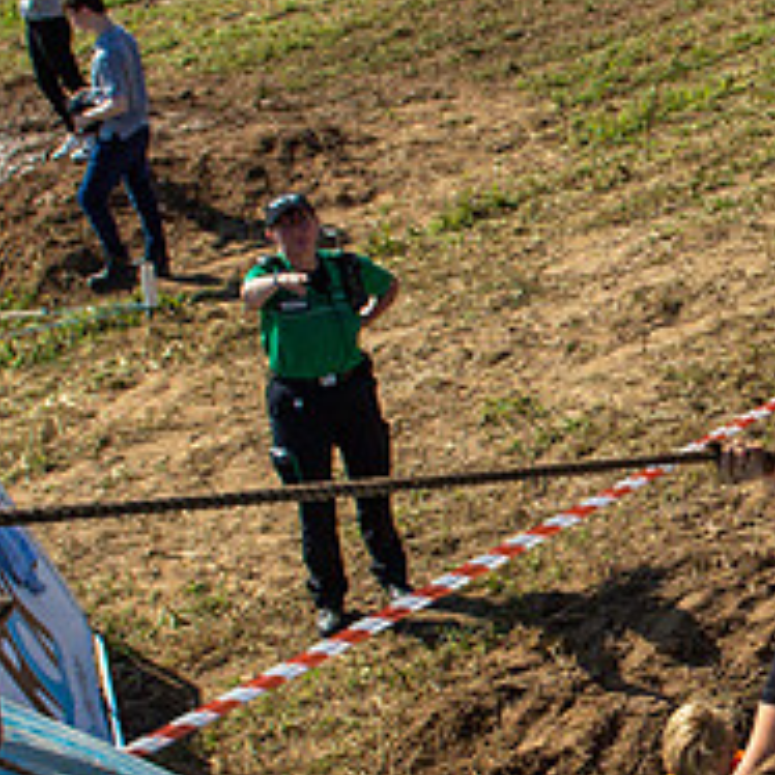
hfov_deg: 19.7
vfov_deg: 20.8
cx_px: 910
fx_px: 2102
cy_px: 509
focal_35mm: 83
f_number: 4
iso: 100
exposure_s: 1/6400
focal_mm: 17
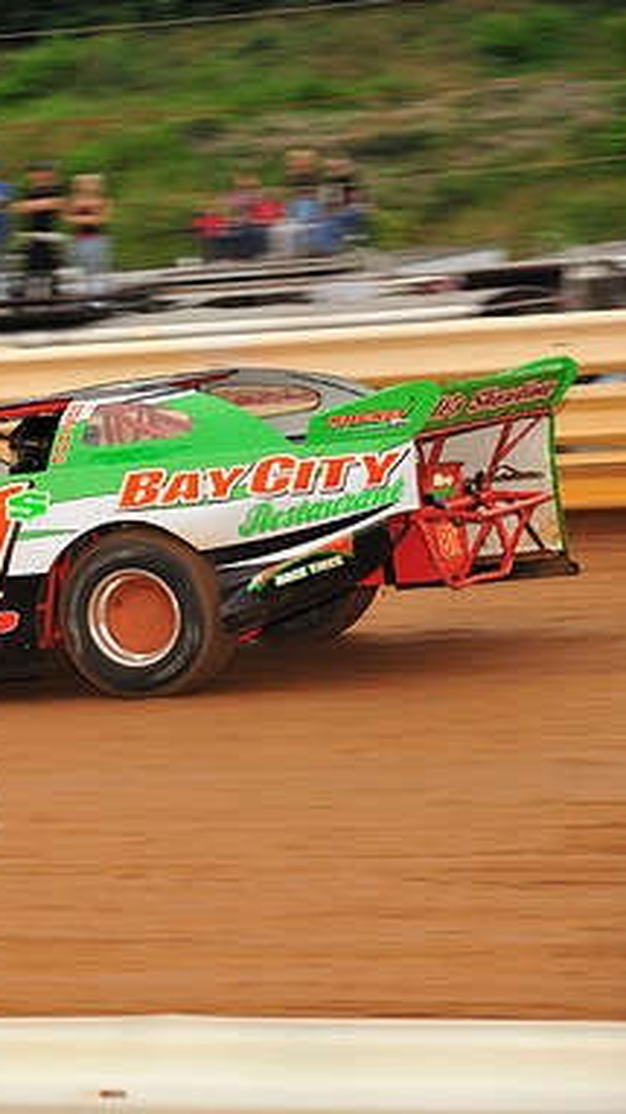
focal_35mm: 214
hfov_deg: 5.6
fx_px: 6325
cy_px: 558
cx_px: -175
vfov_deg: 10.1
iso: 640
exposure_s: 1/320
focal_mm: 135
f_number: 7.1
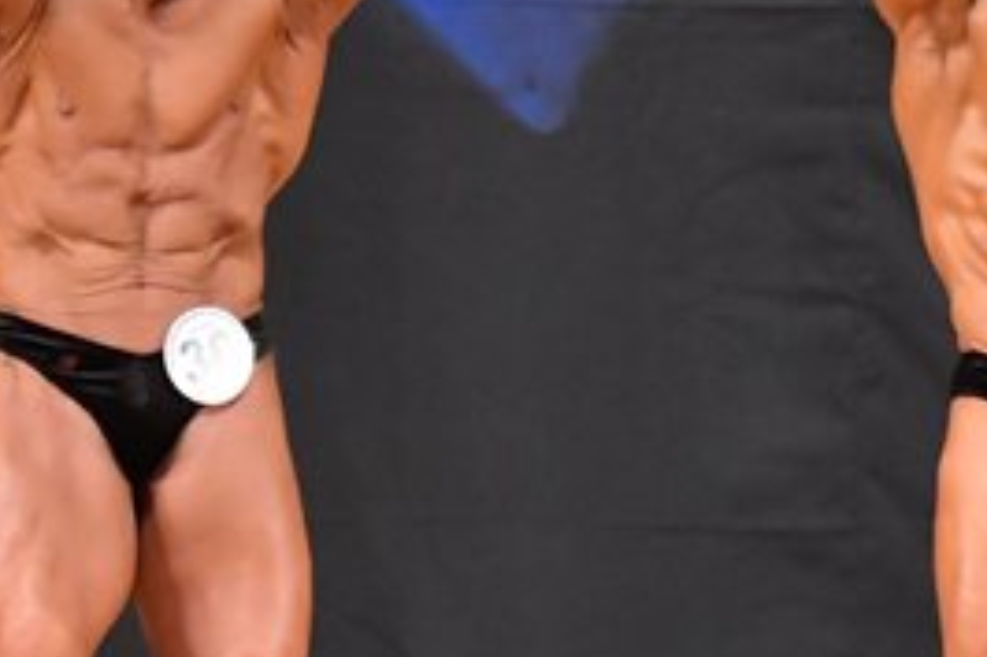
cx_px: -258
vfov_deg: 1.7
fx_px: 22741
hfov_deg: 2.5
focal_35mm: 830
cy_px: 449
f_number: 5.6
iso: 8000
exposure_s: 1/400
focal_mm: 190
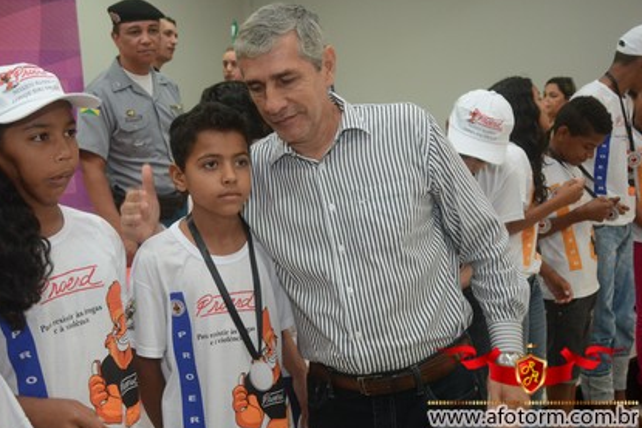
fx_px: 696
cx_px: 299
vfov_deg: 34.2
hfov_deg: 49.5
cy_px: 212
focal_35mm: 39
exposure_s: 1/80
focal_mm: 24
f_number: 3.8
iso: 1600
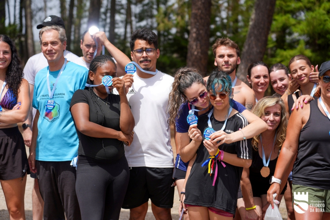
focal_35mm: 105
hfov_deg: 19.5
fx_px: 963
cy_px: 110
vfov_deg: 13.0
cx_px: 165
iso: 100
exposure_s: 1/800
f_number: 4.5
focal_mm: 105
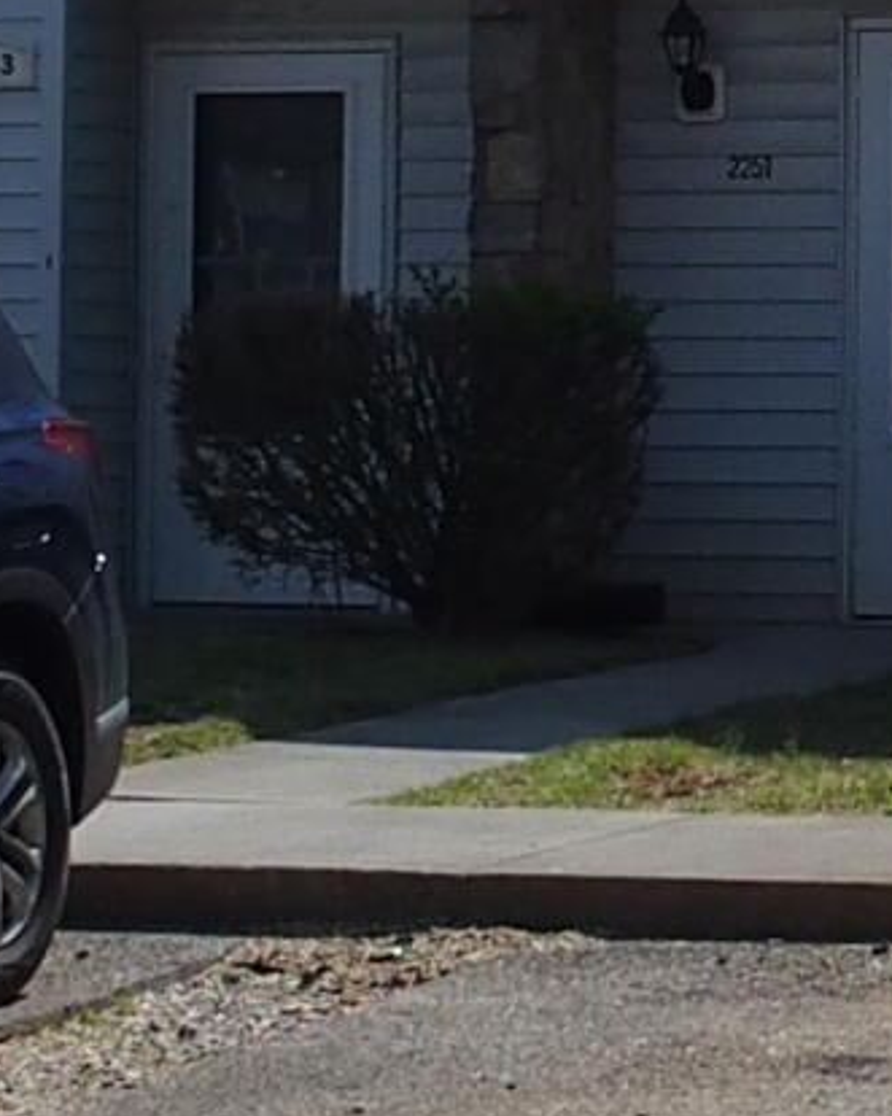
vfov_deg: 9.7
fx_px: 6536
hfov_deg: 7.8
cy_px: 154
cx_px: 1005
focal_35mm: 198
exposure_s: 1/1000
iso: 100
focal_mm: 6
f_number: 4
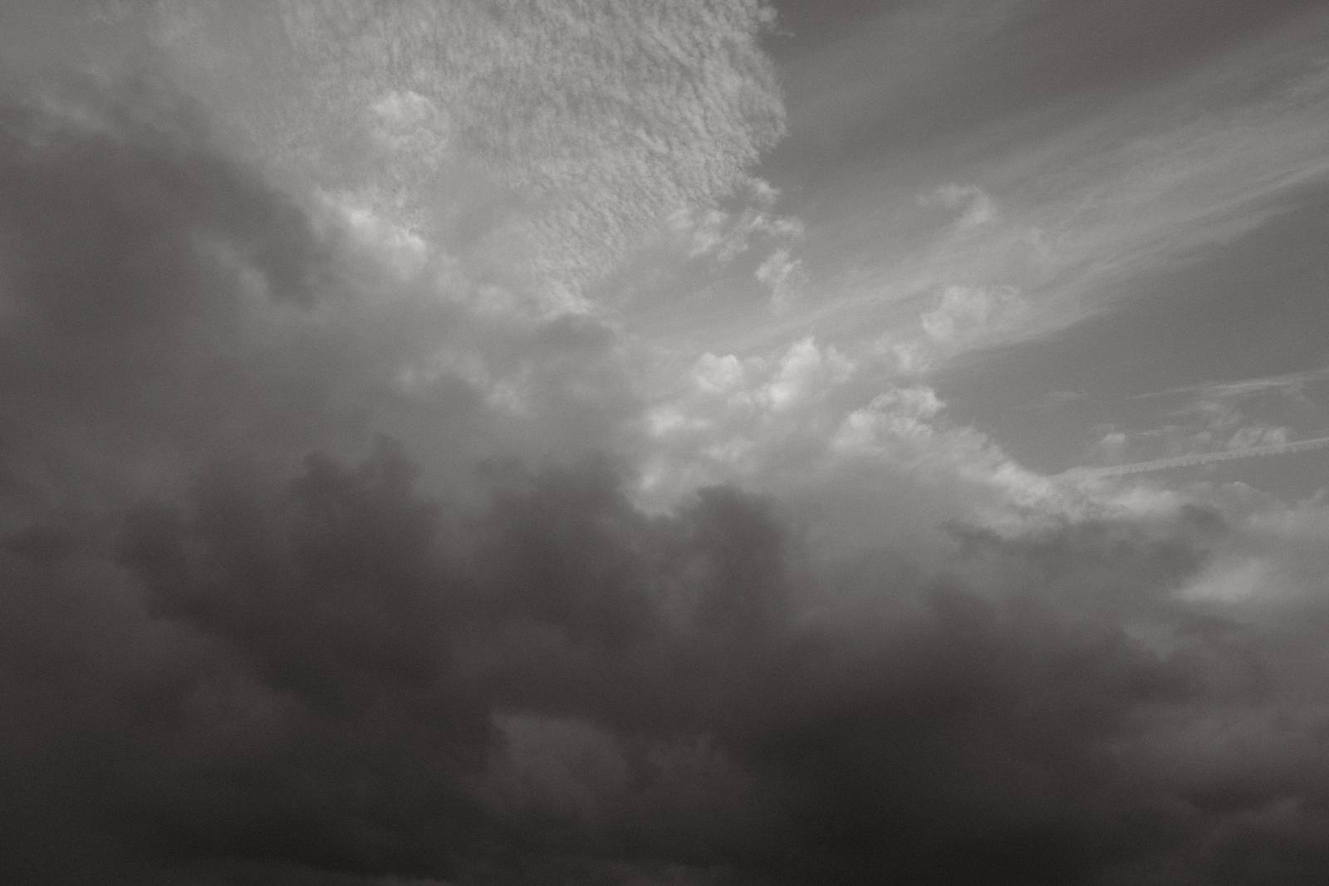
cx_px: 664
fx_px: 1071
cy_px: 443
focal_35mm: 29
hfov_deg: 63.7
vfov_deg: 45.0
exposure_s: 1/1000
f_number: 8
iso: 640
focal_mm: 19.2
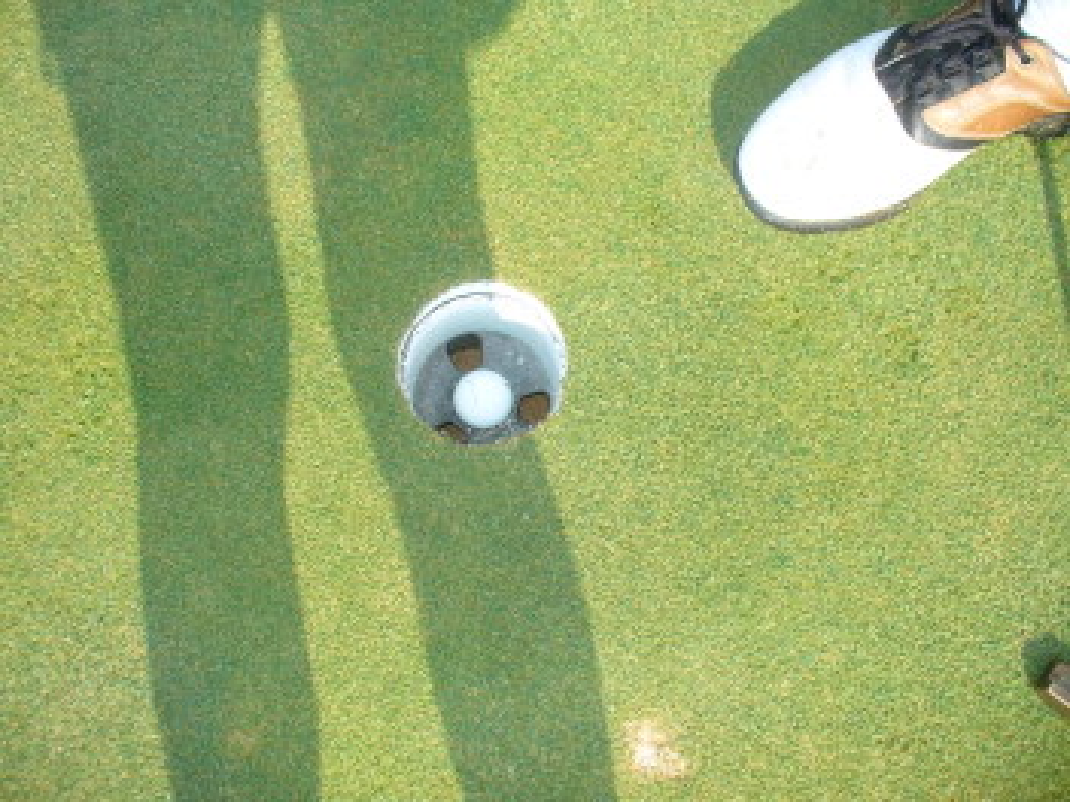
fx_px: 1144
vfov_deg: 38.7
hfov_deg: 50.1
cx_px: 535
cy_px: 401
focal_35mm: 37
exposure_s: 1/160
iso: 80
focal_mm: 6.1
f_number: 5.6
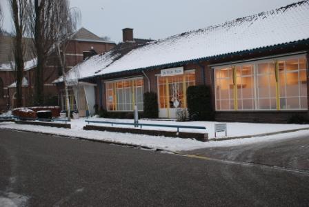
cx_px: 154
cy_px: 104
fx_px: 335
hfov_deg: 49.5
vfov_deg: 34.3
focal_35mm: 39
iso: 200
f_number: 4
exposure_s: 1/60
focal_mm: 26
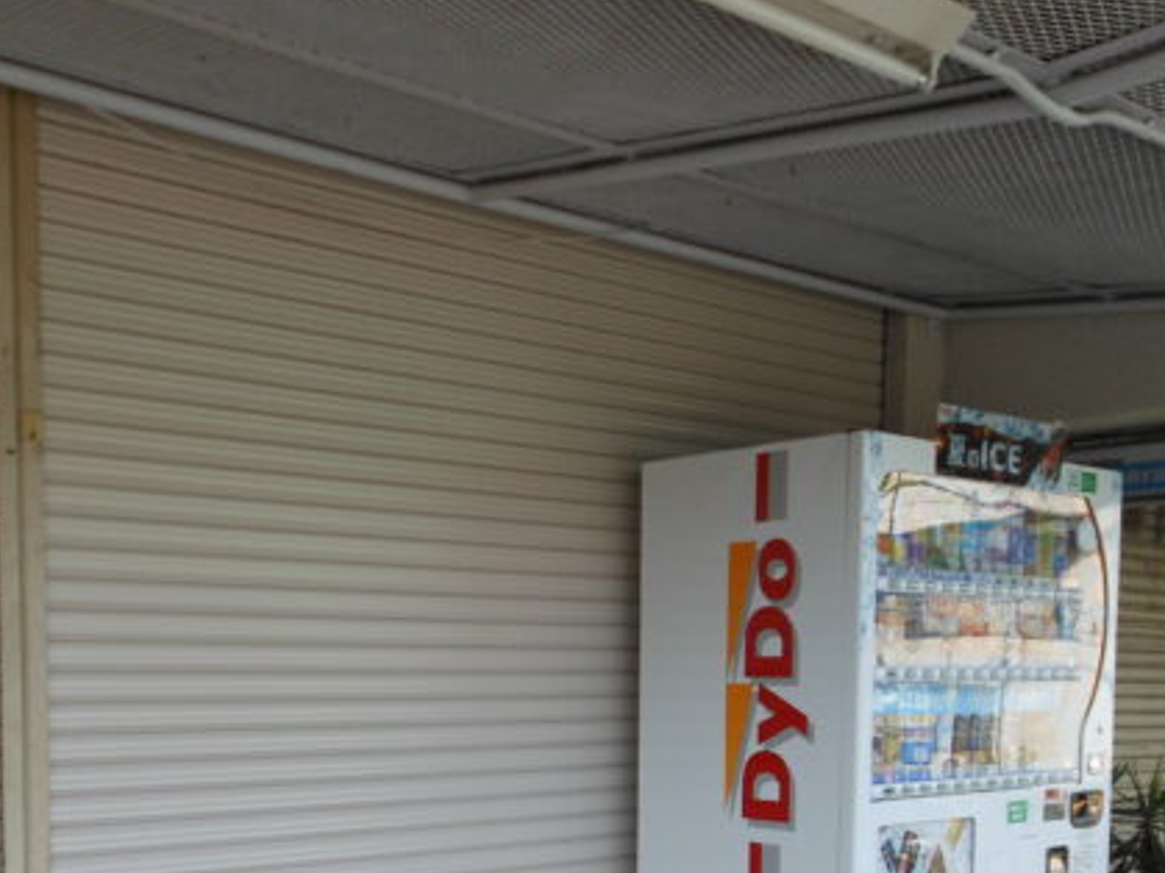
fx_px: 1447
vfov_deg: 32.6
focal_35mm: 43
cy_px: 712
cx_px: 473
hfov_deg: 43.7
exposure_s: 1/160
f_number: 3.2
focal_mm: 4.5
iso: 80
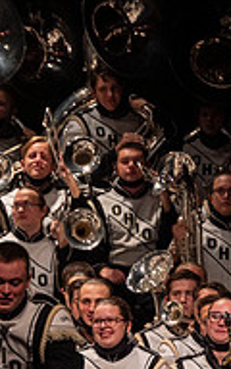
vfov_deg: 3.4
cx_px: -281
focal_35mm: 616
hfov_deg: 2.1
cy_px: 286
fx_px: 6205
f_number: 3.5
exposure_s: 1/500
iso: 1250
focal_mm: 200
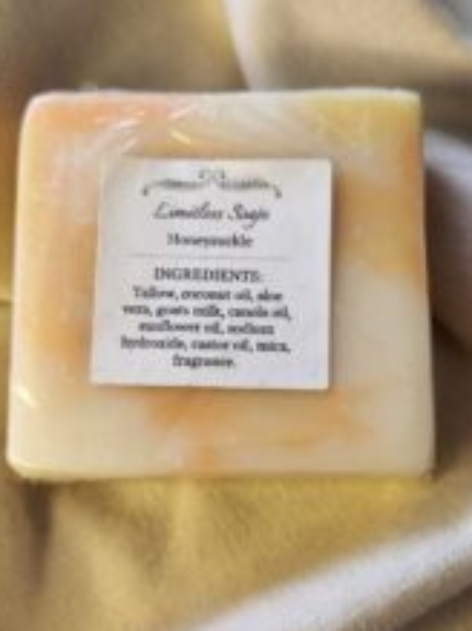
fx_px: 764
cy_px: 340
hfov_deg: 34.3
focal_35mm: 42
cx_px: 230
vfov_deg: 44.8
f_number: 1.8
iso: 160
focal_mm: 5.4
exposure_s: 1/120
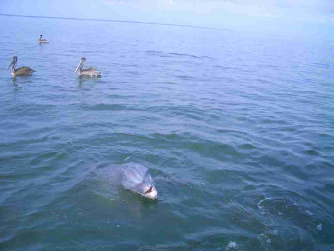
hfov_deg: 52.6
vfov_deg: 40.7
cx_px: 167
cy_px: 126
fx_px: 338
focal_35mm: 35
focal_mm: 5.8
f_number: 4.3
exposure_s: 1/500
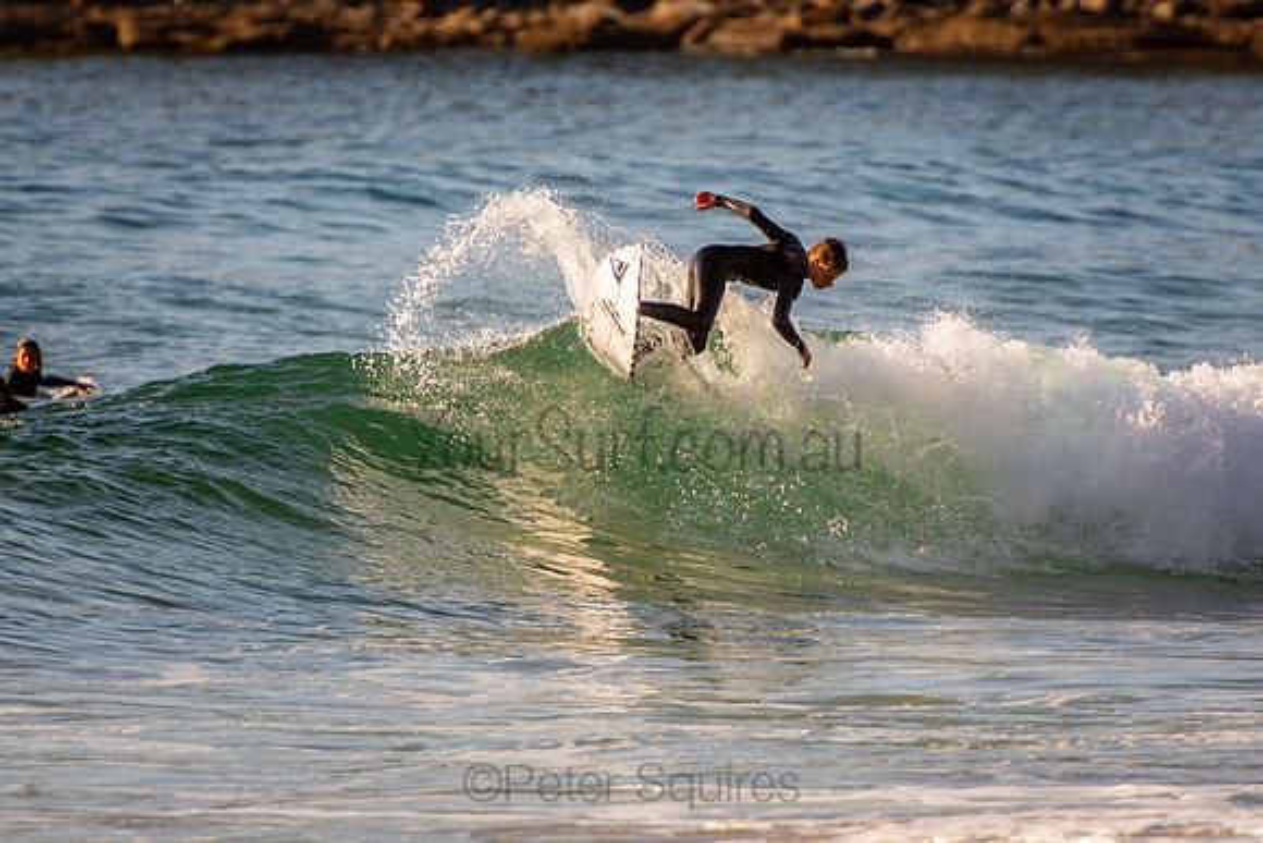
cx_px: 632
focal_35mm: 600
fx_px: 21054
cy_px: 422
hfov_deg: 3.4
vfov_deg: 2.3
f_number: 5.6
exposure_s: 1/1250
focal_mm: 400
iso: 400
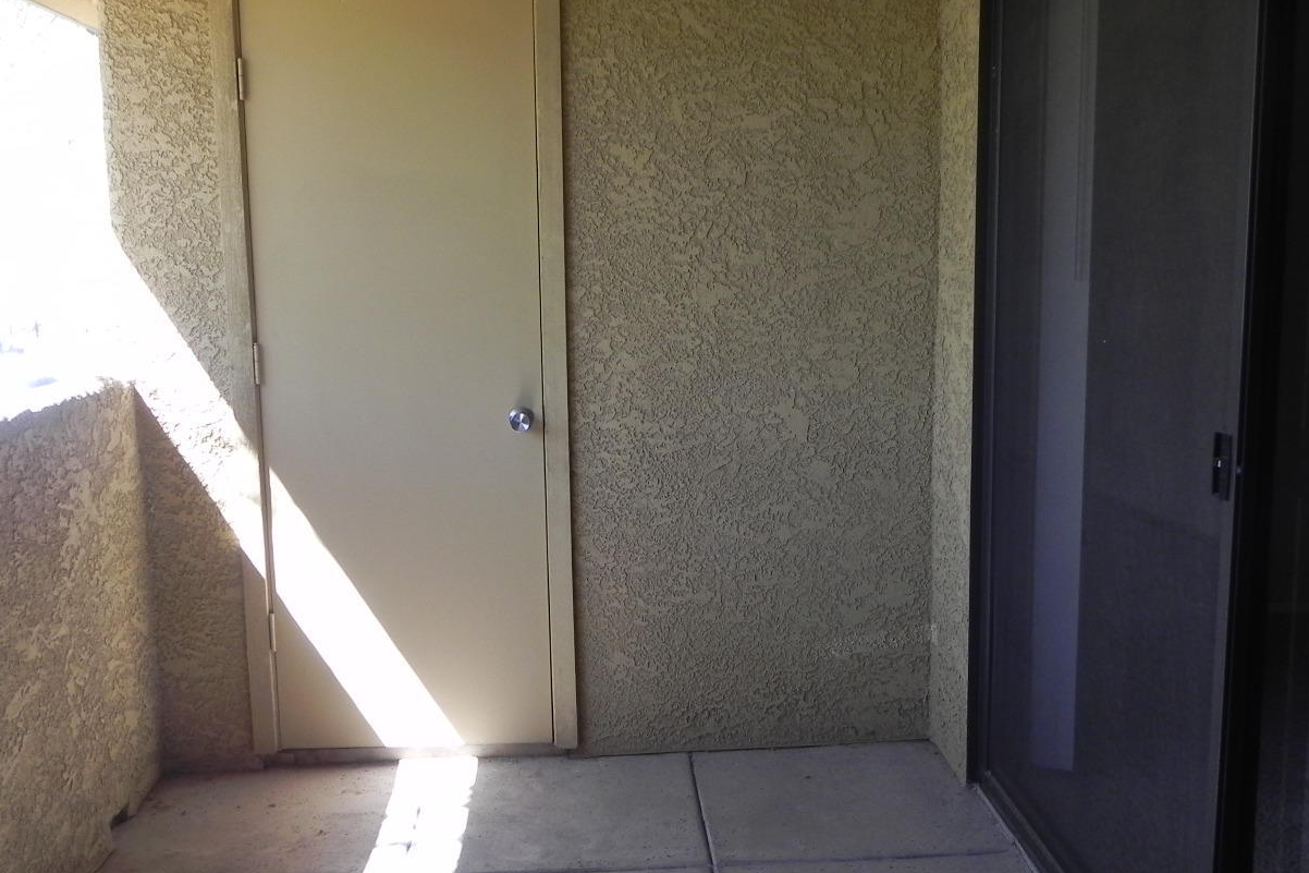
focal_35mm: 36
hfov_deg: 52.9
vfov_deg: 36.9
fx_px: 1309
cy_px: 448
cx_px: 539
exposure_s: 1/103
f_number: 3.5
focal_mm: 4.6
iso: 160
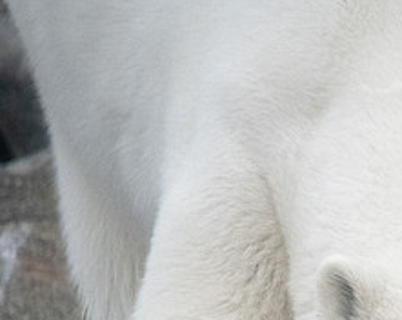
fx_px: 22910
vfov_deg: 0.8
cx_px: 446
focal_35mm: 1929
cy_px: 437
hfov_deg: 1.0
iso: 3200
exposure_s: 1/2000
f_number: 6.3
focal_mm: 600
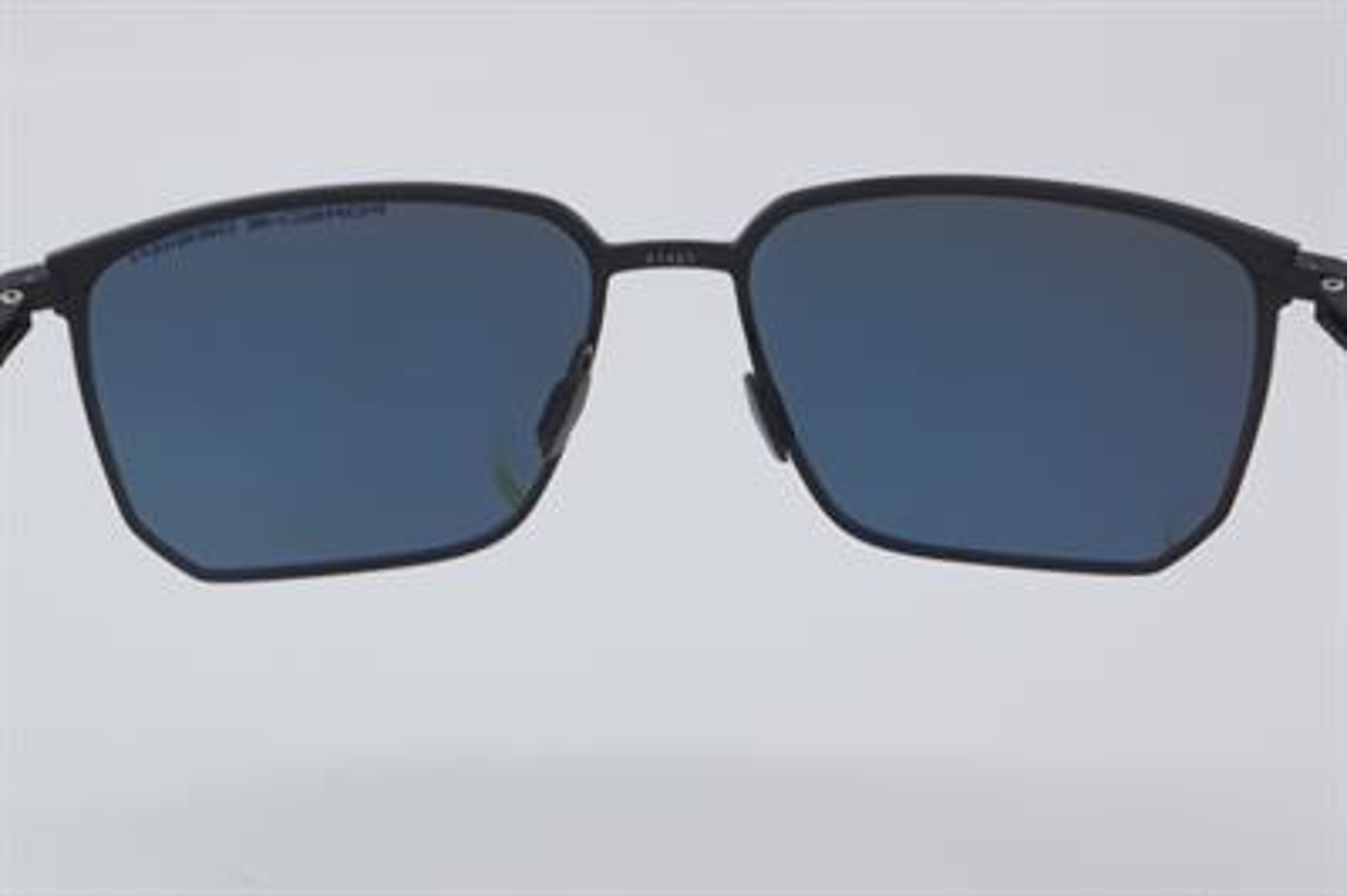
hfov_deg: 29.9
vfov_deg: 20.1
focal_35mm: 68
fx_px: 2523
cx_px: 674
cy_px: 448
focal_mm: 45
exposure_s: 1/4
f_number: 32
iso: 100
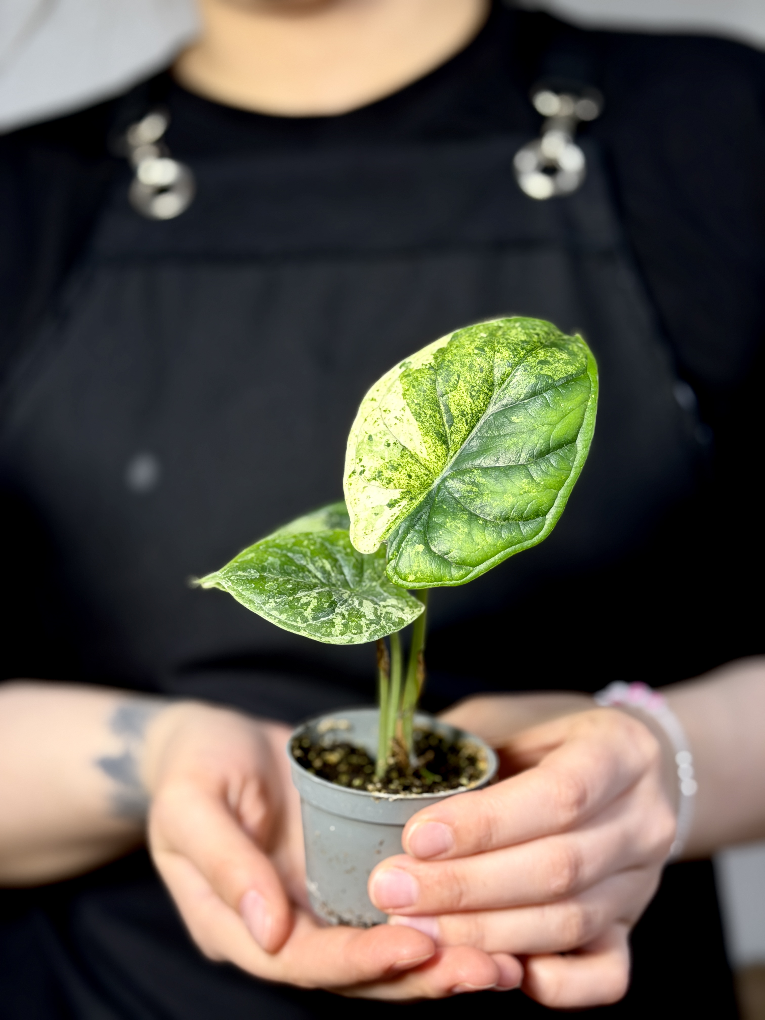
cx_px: 382
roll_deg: -0.6
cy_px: 510
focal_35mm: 48
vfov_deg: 39.7
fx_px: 1414
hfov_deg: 30.3
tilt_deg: -10.0
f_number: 1.78
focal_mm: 6.76
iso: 64
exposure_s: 1/100
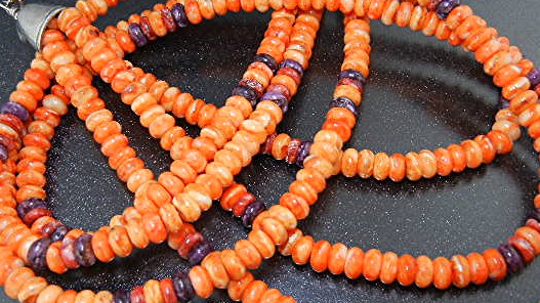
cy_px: 159
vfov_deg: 26.5
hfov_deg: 45.5
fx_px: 644
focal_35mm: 45
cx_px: 272
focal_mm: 6.2
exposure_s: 1/30
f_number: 3.6
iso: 200
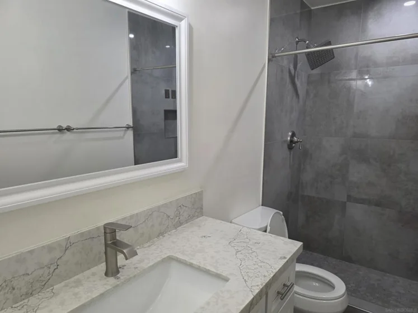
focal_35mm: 23
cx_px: 209
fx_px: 278
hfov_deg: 73.9
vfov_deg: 58.9
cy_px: 156
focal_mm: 6.3
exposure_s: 1/120
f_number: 1.7
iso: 160
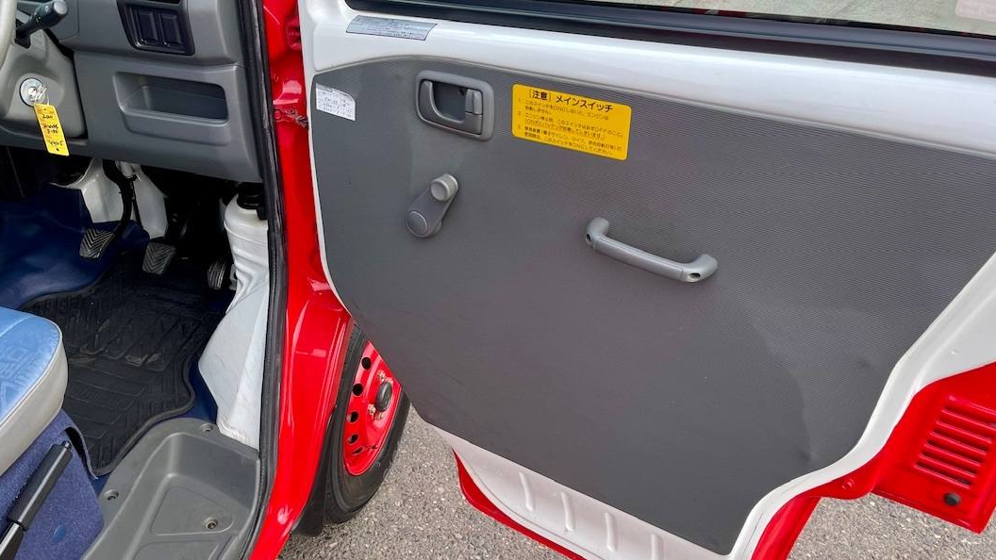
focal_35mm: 33
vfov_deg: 35.4
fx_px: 872
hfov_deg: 59.1
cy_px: 362
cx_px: 412
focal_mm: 5.1
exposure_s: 1/205
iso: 32
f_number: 1.6
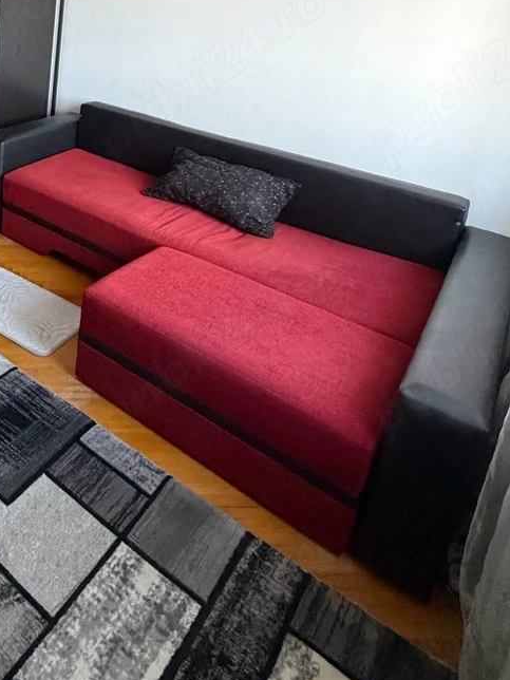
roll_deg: -4.2
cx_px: 8
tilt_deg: -15.1
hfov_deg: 42.2
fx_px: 570
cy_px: 115
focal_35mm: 29
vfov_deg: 56.2
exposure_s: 1/60
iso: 500
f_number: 2.2
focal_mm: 2.22
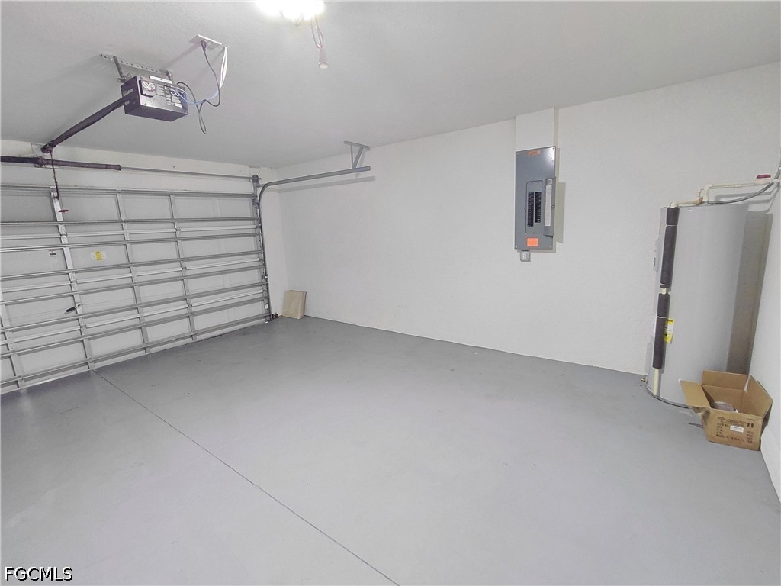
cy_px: 293
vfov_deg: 78.1
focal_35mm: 16
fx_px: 361
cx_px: 390
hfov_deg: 94.5
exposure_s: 1/30
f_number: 2.2
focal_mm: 1.64
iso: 200
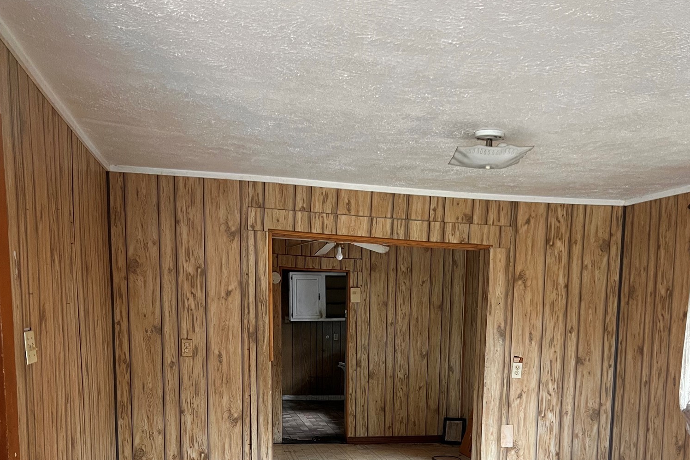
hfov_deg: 51.9
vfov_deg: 34.1
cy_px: 407
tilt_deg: -7.0
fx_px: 709
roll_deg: +0.2
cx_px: 340
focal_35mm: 37
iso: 125
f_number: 1.5
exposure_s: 1/91
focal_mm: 5.7
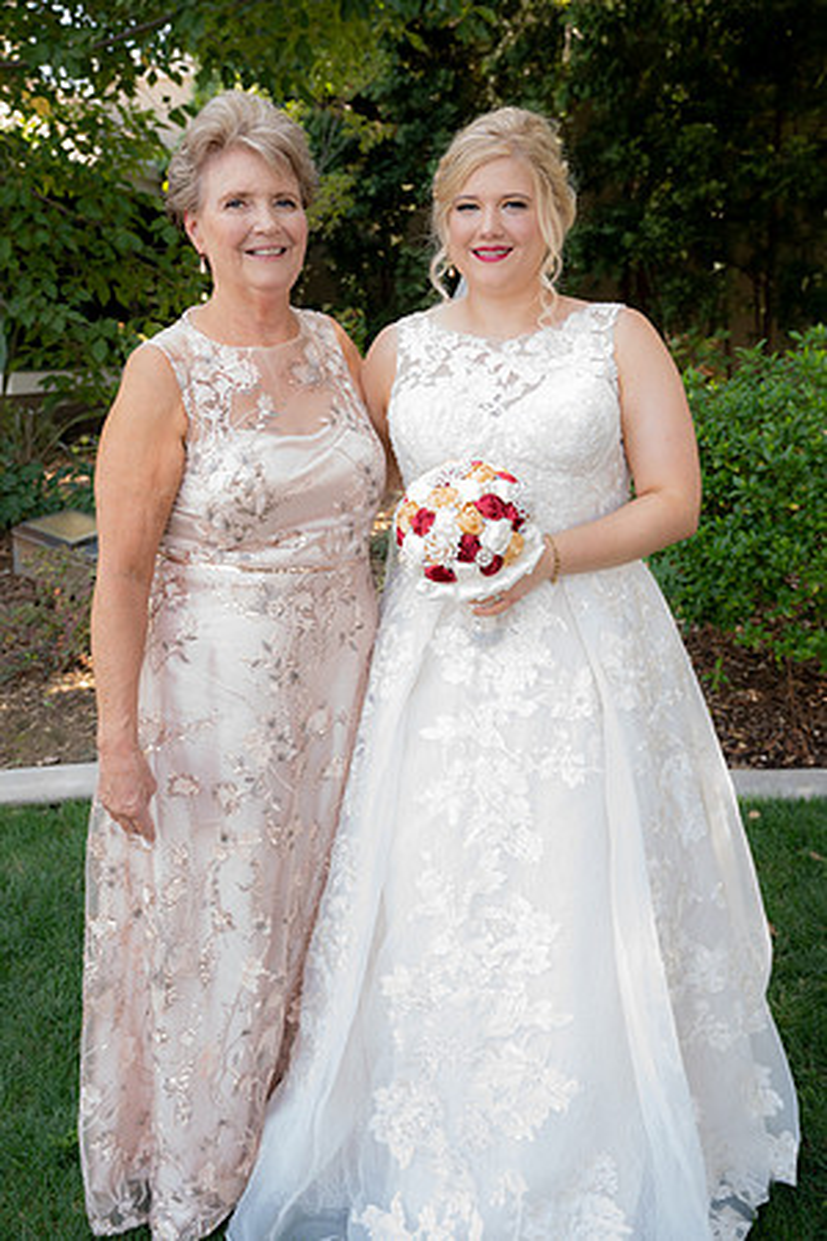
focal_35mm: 33
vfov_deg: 57.2
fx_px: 1137
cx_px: 414
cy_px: 620
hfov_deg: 40.0
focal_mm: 33
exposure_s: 1/60
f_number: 5.6
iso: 500
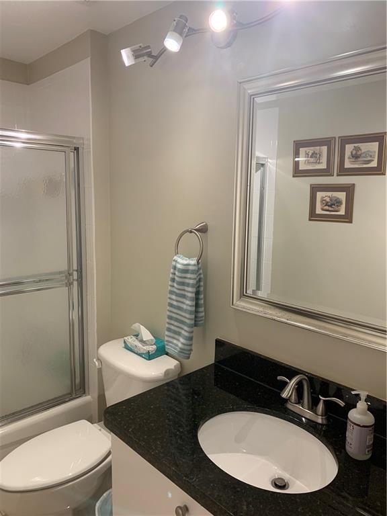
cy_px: 258
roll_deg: -1.0
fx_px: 388
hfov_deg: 53.1
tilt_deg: -8.6
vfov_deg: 67.3
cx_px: 194
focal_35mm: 26
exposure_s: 1/60
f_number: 1.8
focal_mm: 4.25
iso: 100
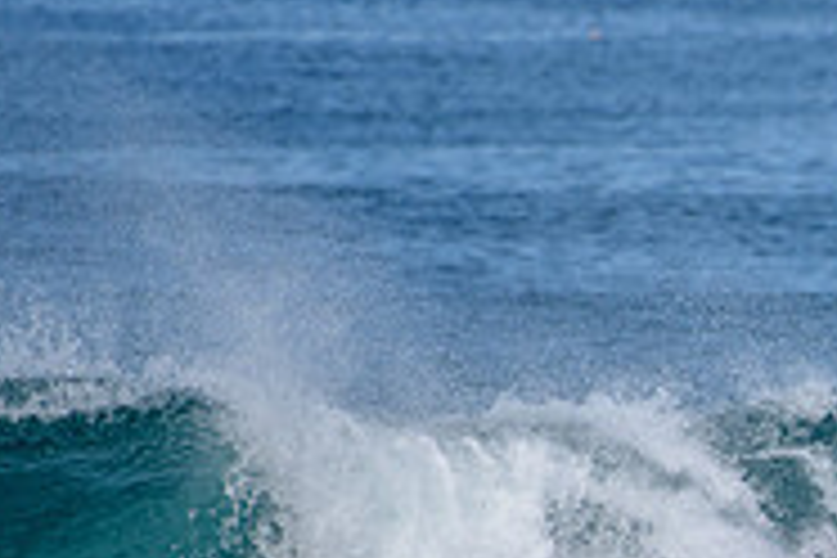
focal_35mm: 1558
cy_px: 659
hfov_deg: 1.3
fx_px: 36221
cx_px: 1094
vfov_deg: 0.9
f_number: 6.3
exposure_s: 1/2500
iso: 250
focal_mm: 500
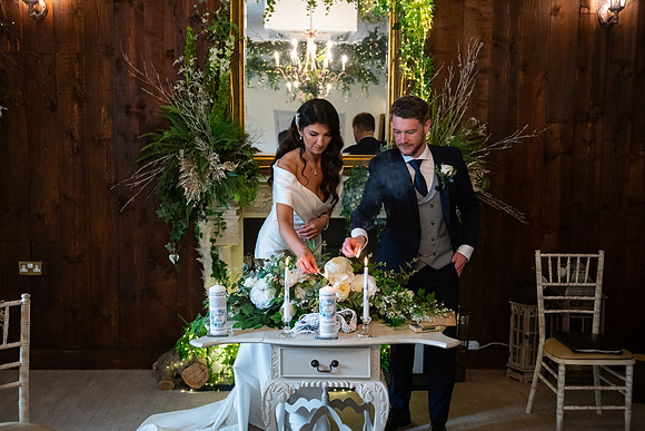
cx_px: 322
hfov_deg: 49.2
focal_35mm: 39
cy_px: 216
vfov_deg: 34.0
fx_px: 704
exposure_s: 1/160
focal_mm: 38
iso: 1000
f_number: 3.5
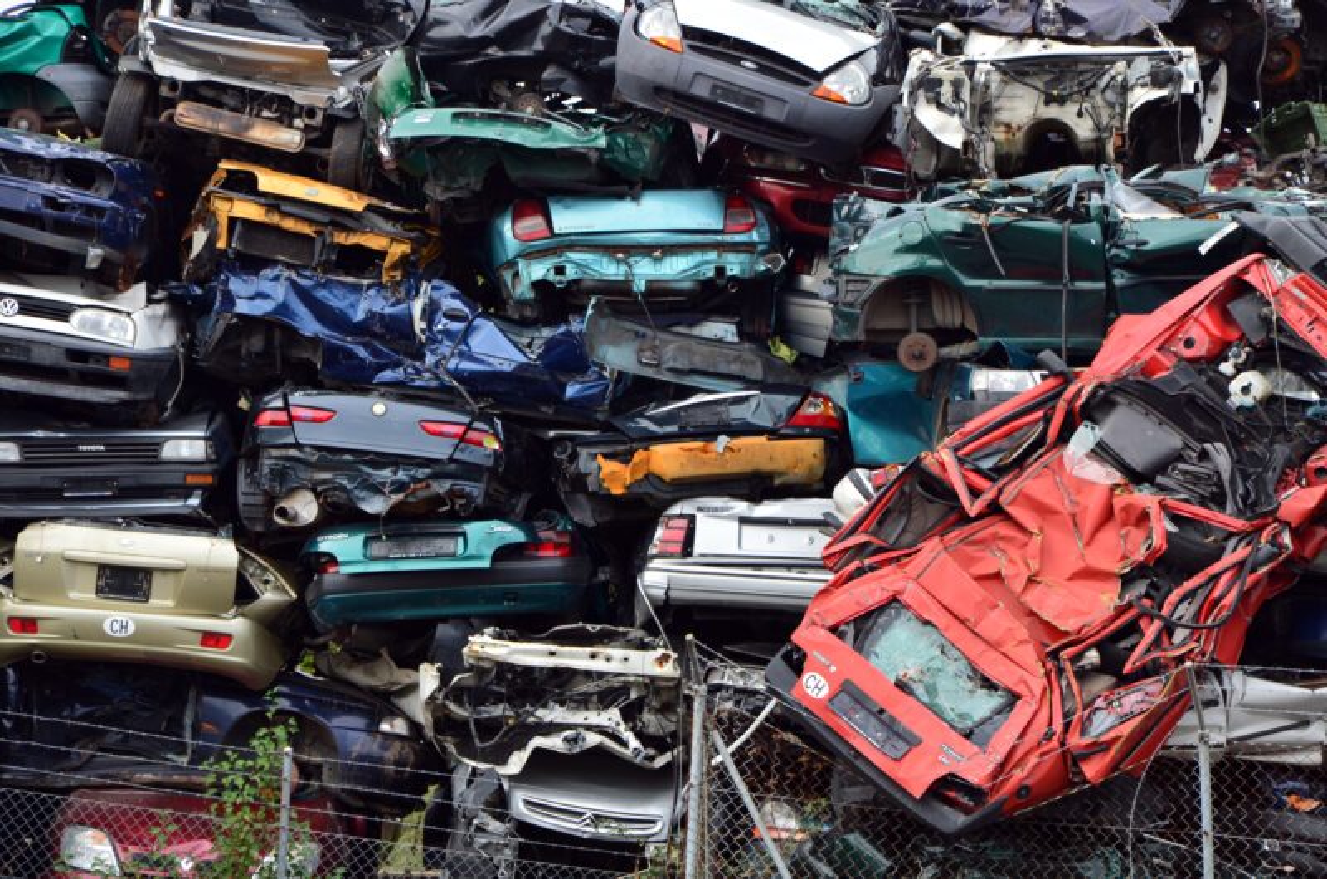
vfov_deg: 8.7
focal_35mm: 158
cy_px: 440
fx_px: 5794
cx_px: 664
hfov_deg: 13.1
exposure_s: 1/60
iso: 220
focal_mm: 105
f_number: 10
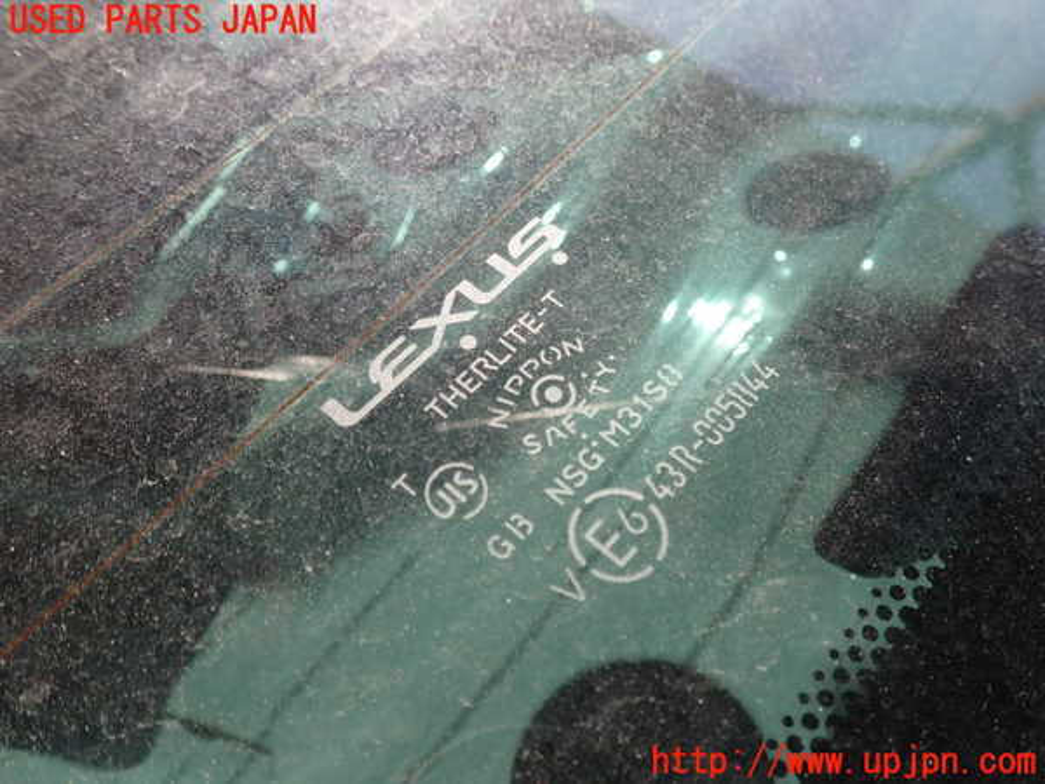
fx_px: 906
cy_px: 392
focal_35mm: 30
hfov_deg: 60.0
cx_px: 522
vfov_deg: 46.8
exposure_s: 1/400
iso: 100
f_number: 3.2
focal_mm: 5.4
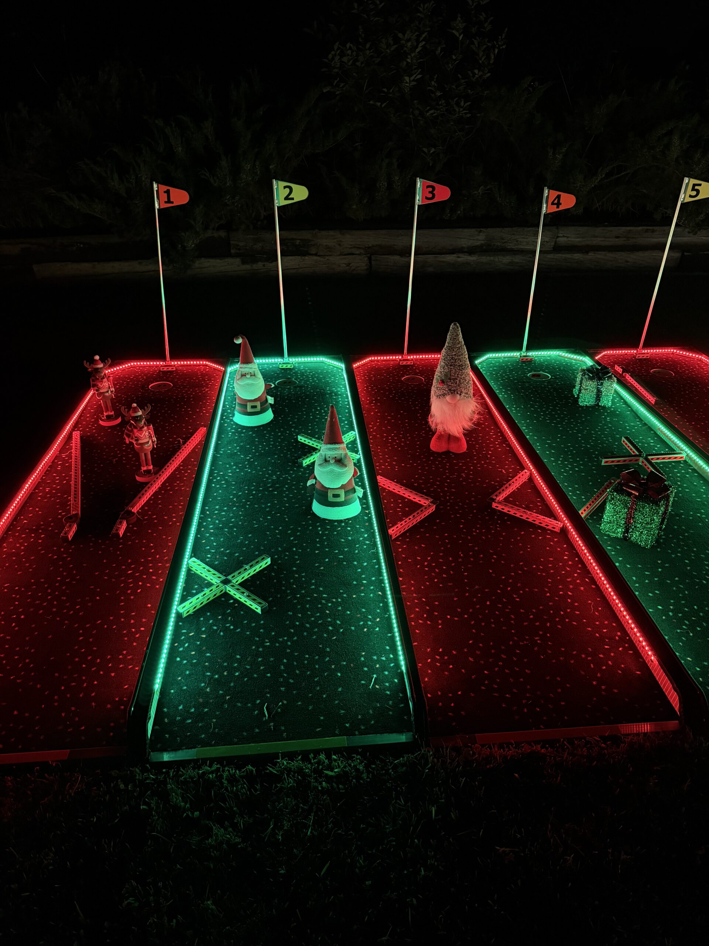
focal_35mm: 24
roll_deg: -0.4
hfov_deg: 56.8
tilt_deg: -30.2
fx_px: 655
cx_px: 354
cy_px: 473
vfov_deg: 71.6
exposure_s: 1/60
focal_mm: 6.76
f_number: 1.78
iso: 500
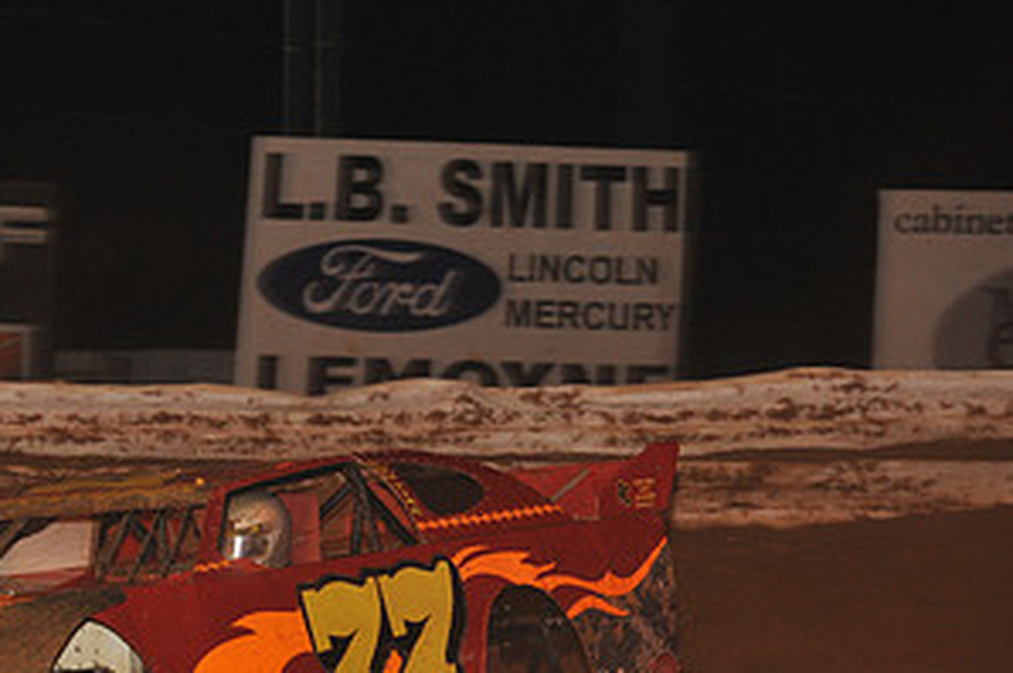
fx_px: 7926
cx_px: 54
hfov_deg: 7.3
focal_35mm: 282
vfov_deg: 4.9
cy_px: 578
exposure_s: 1/320
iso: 1250
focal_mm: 145
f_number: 6.3
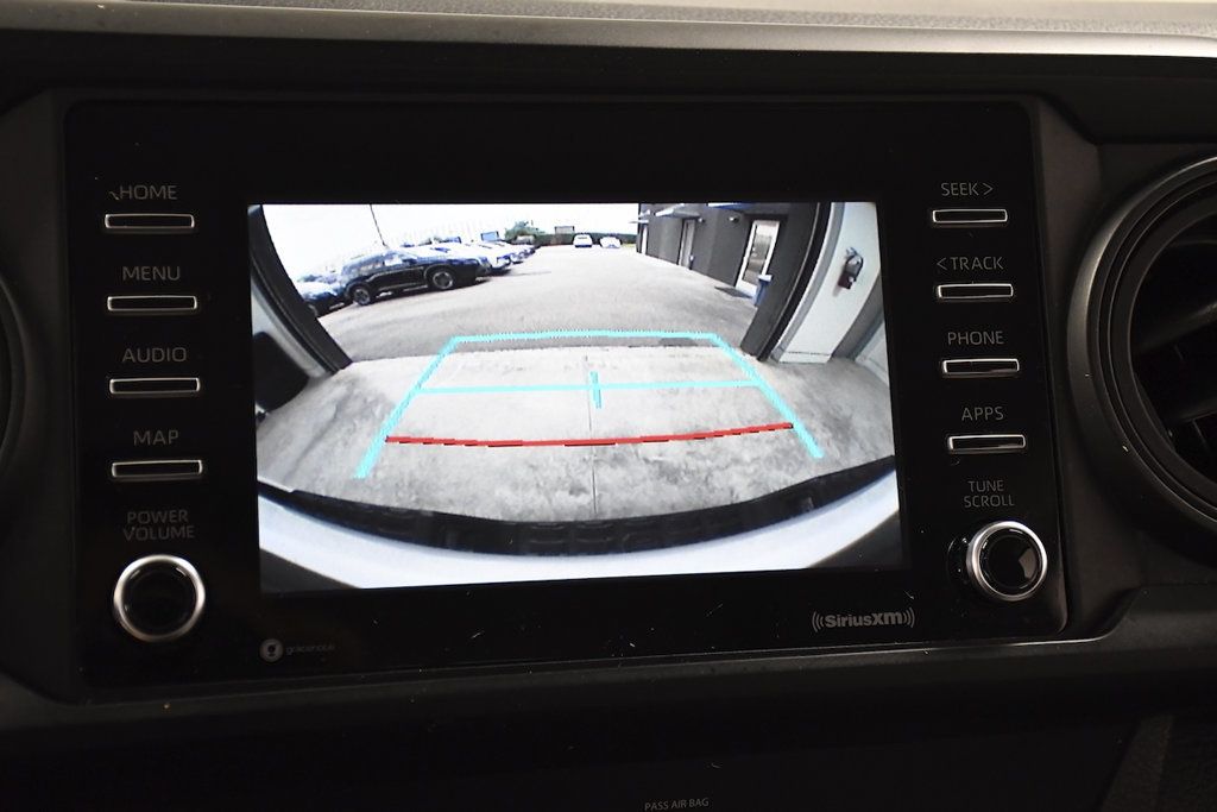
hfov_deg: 31.9
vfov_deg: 21.6
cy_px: 406
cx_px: 608
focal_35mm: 63
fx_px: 2130
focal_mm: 42
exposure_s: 1/200
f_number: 4.5
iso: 2500
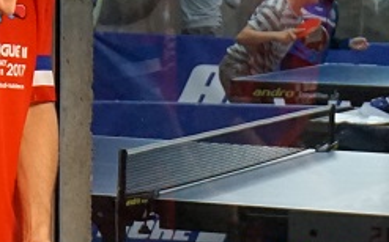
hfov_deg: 10.3
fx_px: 2151
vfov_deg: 6.4
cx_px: 266
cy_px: 323
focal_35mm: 203
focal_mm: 30
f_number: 5
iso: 2500
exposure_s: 1/160
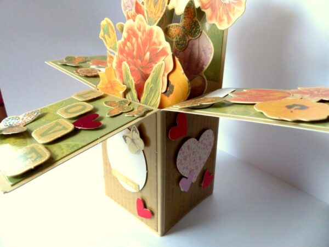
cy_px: 124
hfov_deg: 69.4
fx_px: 238
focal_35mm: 25
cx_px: 164
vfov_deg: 54.9
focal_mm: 4.5
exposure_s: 1/250
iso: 400
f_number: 3.2
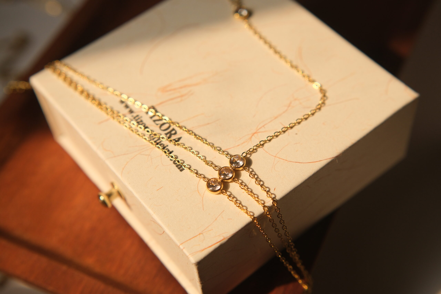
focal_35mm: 50
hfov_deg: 39.6
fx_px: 612
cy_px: 147
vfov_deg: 27.0
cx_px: 220
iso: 640
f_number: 3.6
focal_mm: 33
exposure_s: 1/800
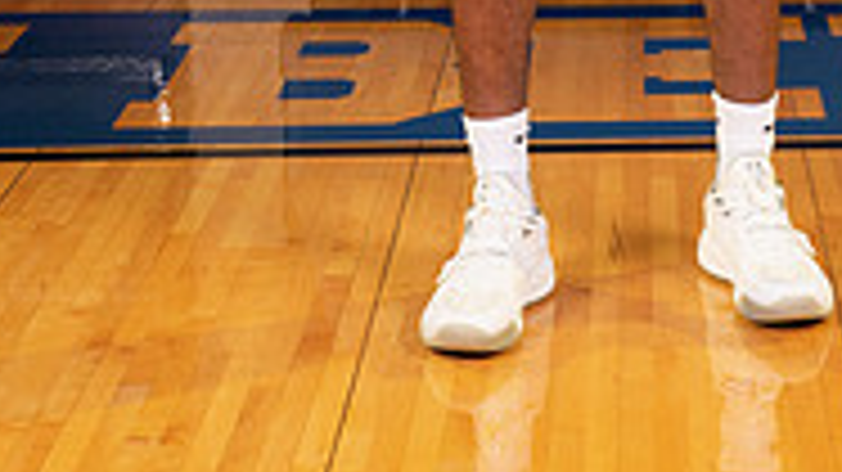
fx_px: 2924
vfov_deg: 8.7
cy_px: -521
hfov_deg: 16.3
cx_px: 603
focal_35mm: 131
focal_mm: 52
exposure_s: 1/320
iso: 320
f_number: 7.1
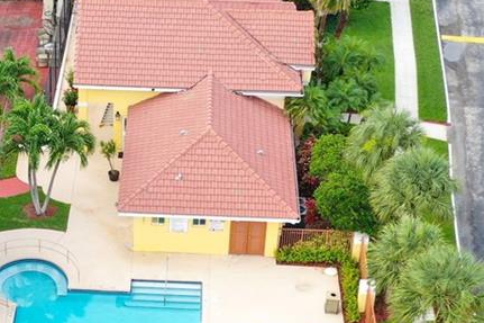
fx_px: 1398
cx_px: 71
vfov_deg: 13.1
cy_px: 249
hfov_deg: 19.4
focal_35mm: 104
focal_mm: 10.26
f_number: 4
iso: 100
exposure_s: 1/80
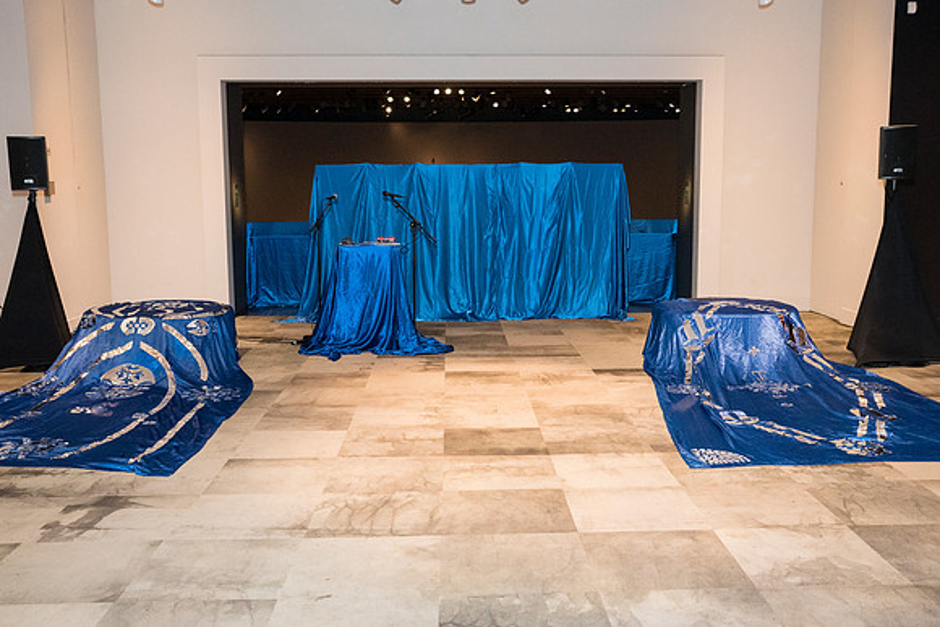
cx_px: 470
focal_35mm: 35
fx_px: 914
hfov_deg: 54.4
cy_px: 314
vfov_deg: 37.9
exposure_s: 1/60
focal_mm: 35
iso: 4000
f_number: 5
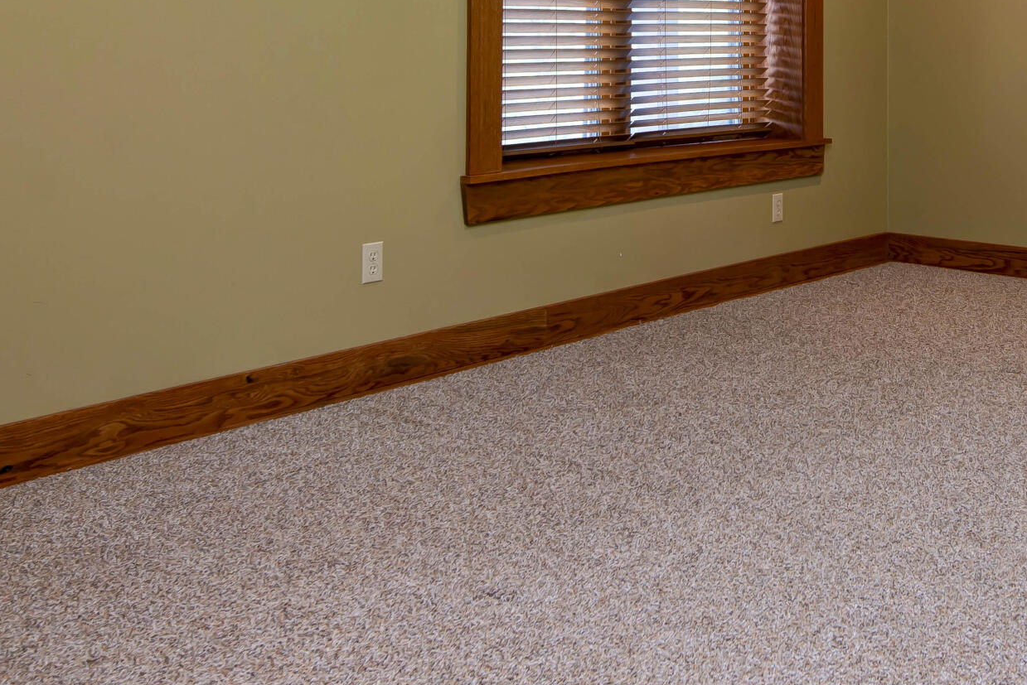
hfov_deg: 41.0
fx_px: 1313
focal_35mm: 46
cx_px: 812
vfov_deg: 28.0
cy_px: 49
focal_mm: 19
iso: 125
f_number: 6.3
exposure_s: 1/6
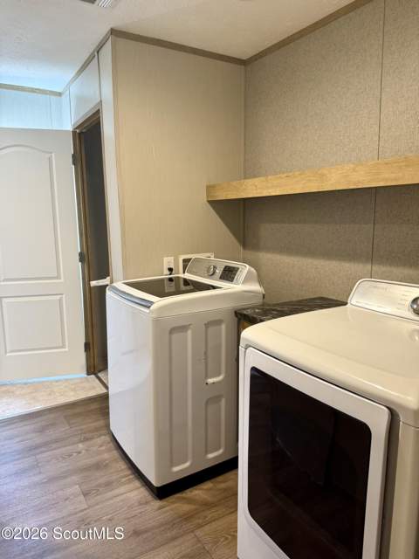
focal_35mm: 24
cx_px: 210
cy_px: 280
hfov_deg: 56.8
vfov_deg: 71.6
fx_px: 387
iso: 160
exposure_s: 1/60
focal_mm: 6.76
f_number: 1.78
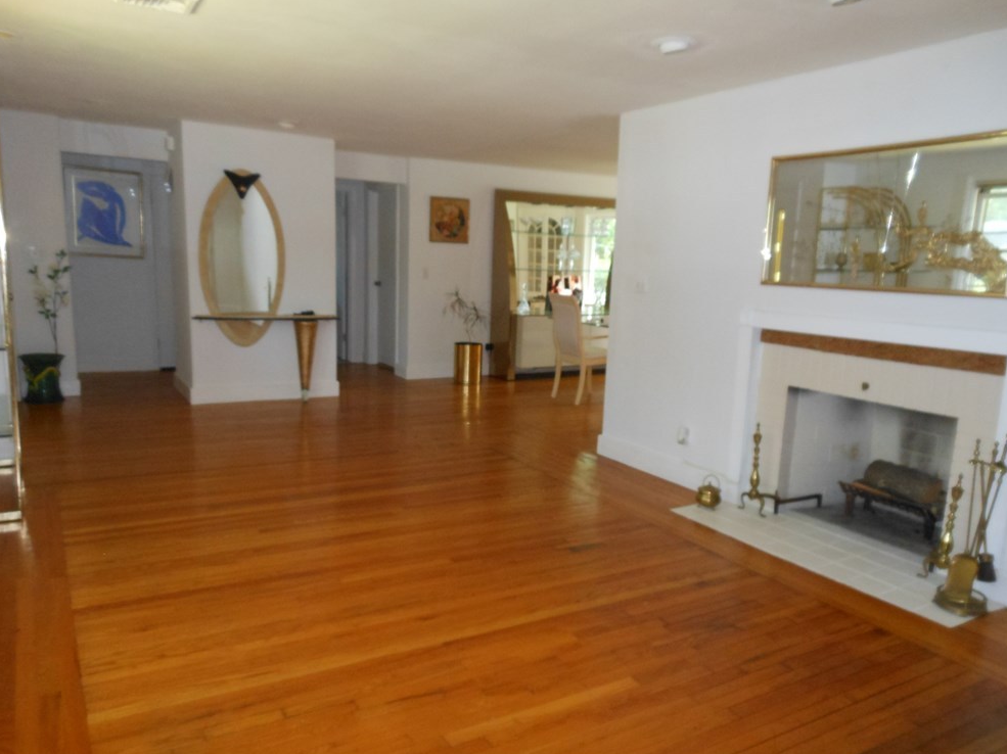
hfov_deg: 67.3
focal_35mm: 26
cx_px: 503
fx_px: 756
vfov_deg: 53.0
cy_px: 372
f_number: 3.2
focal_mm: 4.5
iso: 320
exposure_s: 1/25
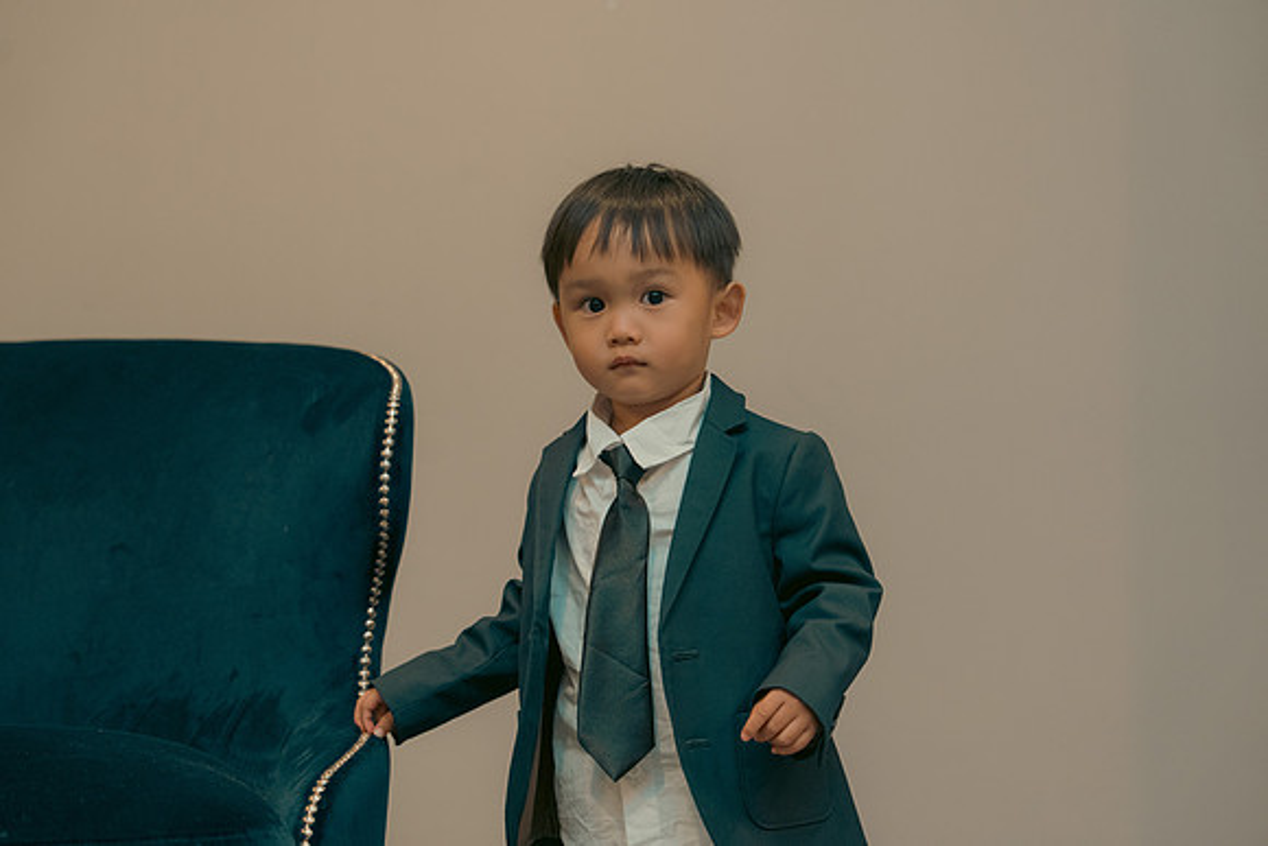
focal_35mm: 63
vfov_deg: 21.6
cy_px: 423
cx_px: 634
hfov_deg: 31.9
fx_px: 2219
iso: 2500
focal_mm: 63
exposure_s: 1/160
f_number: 3.5
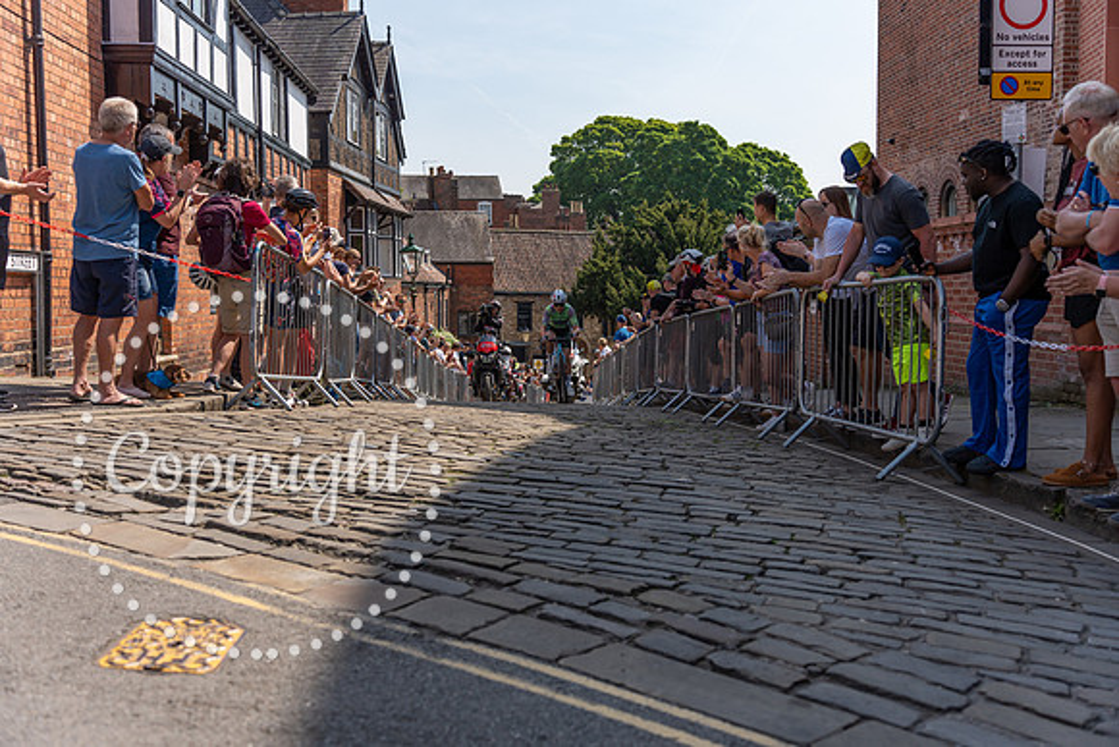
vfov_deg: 37.9
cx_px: 560
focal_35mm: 35
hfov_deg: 54.4
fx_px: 1088
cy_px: 374
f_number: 3.5
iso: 160
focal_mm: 35
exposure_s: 1/2500
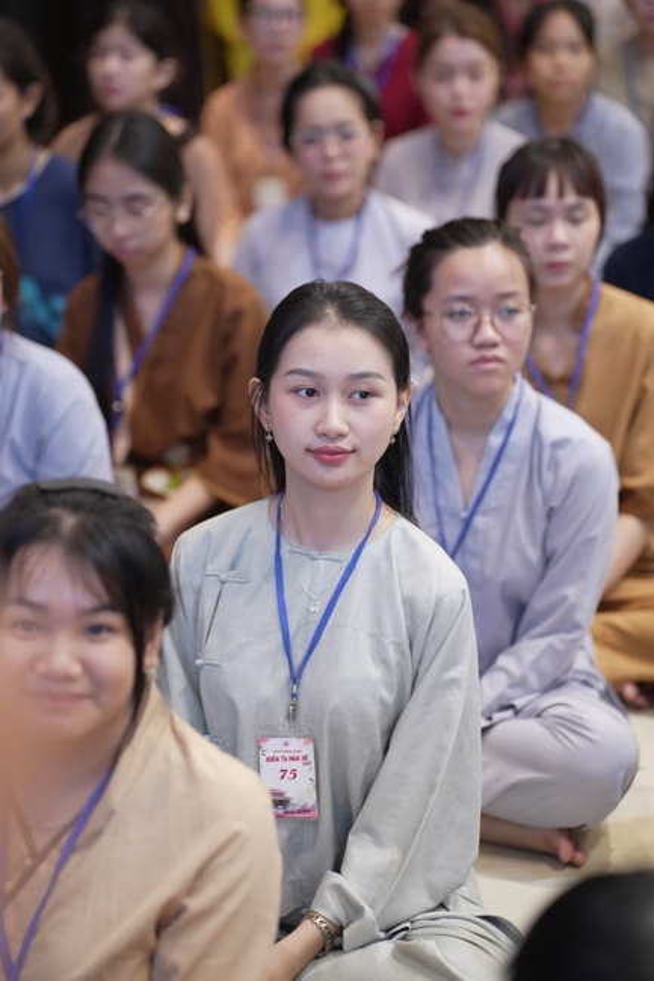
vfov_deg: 18.6
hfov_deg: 12.4
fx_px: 2999
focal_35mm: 110
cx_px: 327
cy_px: 490
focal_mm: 110
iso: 5000
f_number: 2.8
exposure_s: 1/200
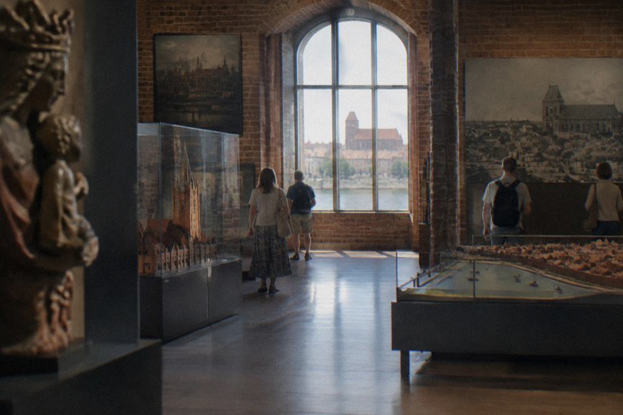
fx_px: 830
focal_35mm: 48
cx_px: 312
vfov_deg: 28.1
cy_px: 208
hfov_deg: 41.1
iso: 320
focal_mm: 48
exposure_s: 1/640
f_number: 4.5
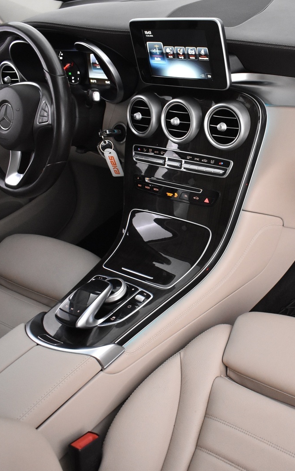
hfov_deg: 29.6
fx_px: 540
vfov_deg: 47.2
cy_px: 237
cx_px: 248
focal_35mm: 42
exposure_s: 1/30
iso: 2500
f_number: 3.5
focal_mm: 18
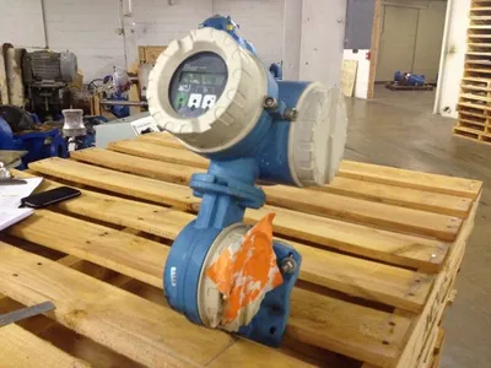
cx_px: 246
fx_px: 496
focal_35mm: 35
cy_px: 184
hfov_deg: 52.6
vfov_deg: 40.7
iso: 160
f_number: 2.4
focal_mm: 4.28
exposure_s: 1/20
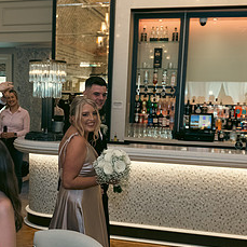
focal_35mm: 56
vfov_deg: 30.2
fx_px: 452
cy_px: 175
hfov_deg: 30.0
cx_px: 59
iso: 800
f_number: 3.5
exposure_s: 1/160
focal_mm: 26
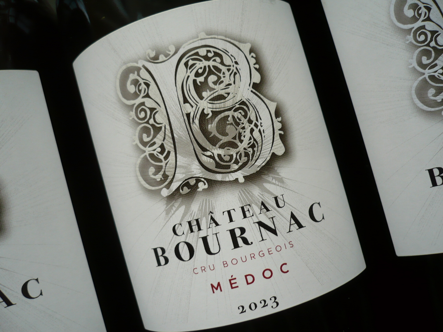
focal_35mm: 35
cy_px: 166
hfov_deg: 52.6
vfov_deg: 40.7
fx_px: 448
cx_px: 222
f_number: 2.8
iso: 100
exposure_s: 1/100
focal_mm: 5.8
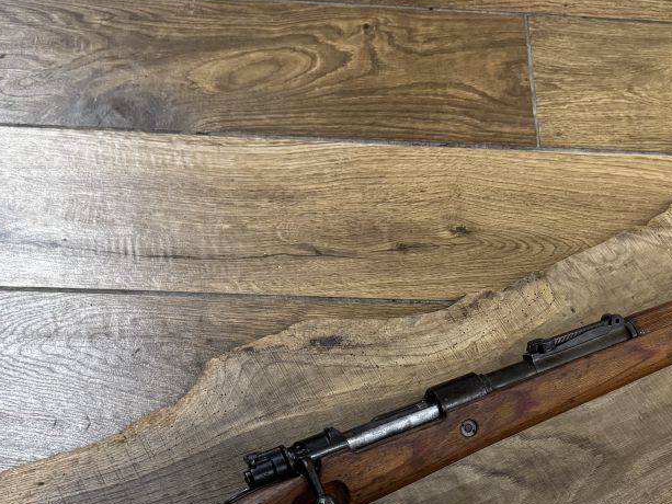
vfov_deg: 29.9
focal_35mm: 47
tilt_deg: -64.5
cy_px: 432
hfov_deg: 40.1
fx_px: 913
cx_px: 422
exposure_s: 1/60
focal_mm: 6.76
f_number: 1.78
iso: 400
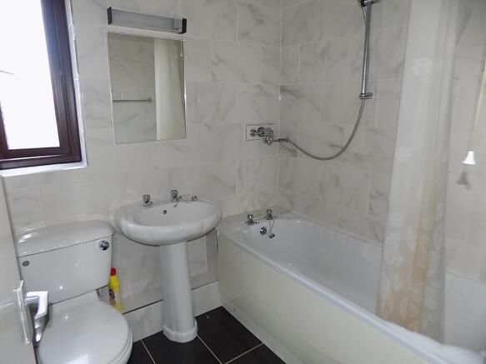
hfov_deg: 73.9
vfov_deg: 58.9
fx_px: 323
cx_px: 243
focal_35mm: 23
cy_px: 182
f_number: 3.1
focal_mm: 4
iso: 200
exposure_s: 1/30
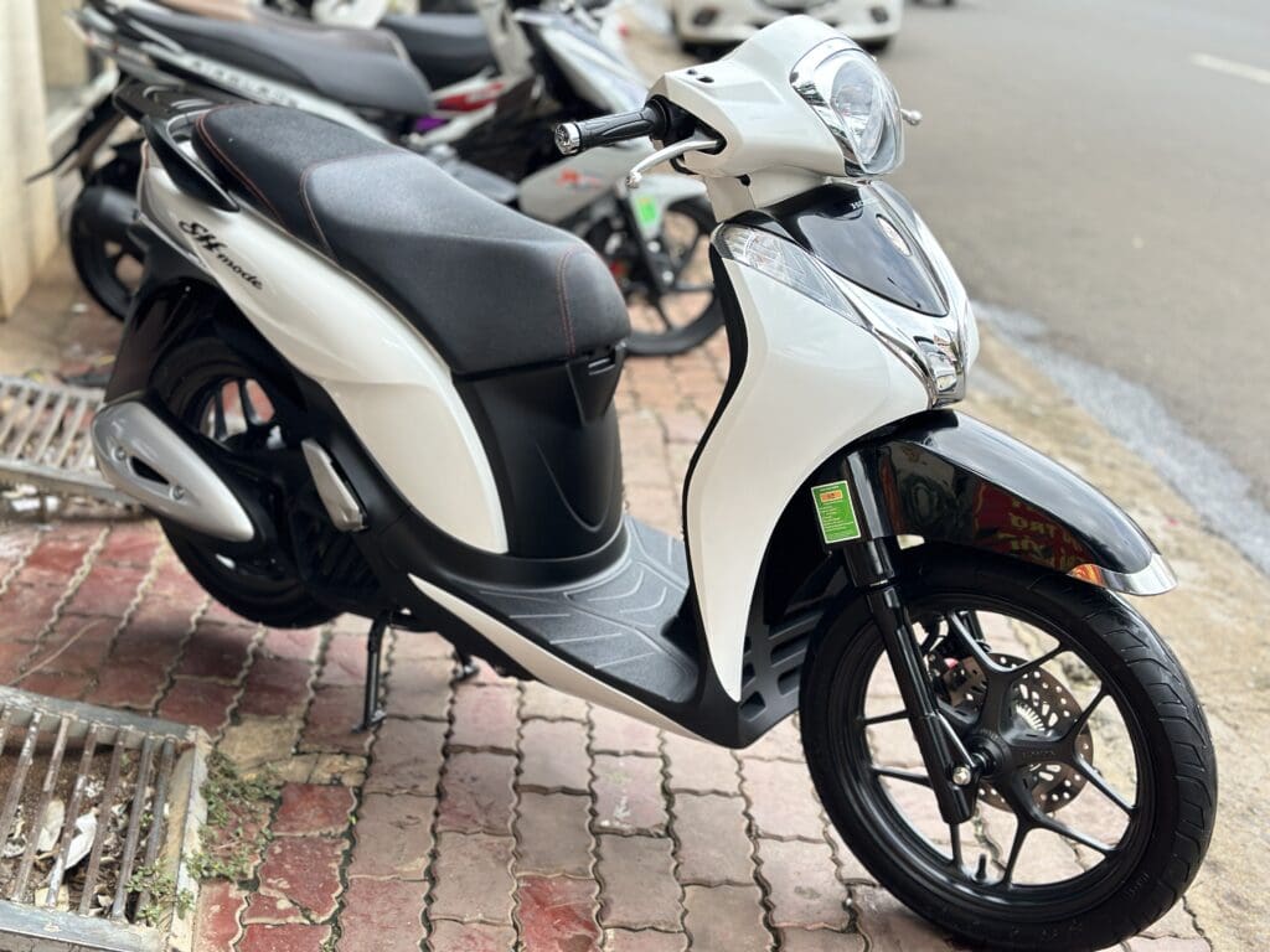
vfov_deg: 30.3
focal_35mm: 48
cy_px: 476
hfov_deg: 39.7
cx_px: 635
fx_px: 1761
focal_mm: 6.86
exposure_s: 1/699
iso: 80
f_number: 1.78
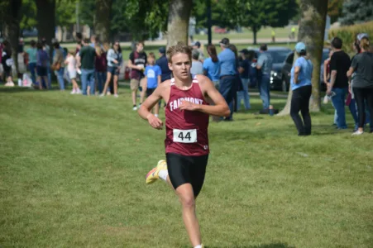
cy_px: 124
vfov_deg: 7.0
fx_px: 2019
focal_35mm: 195
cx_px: 186
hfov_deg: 10.6
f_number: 4.8
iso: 400
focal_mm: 130
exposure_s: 1/2000
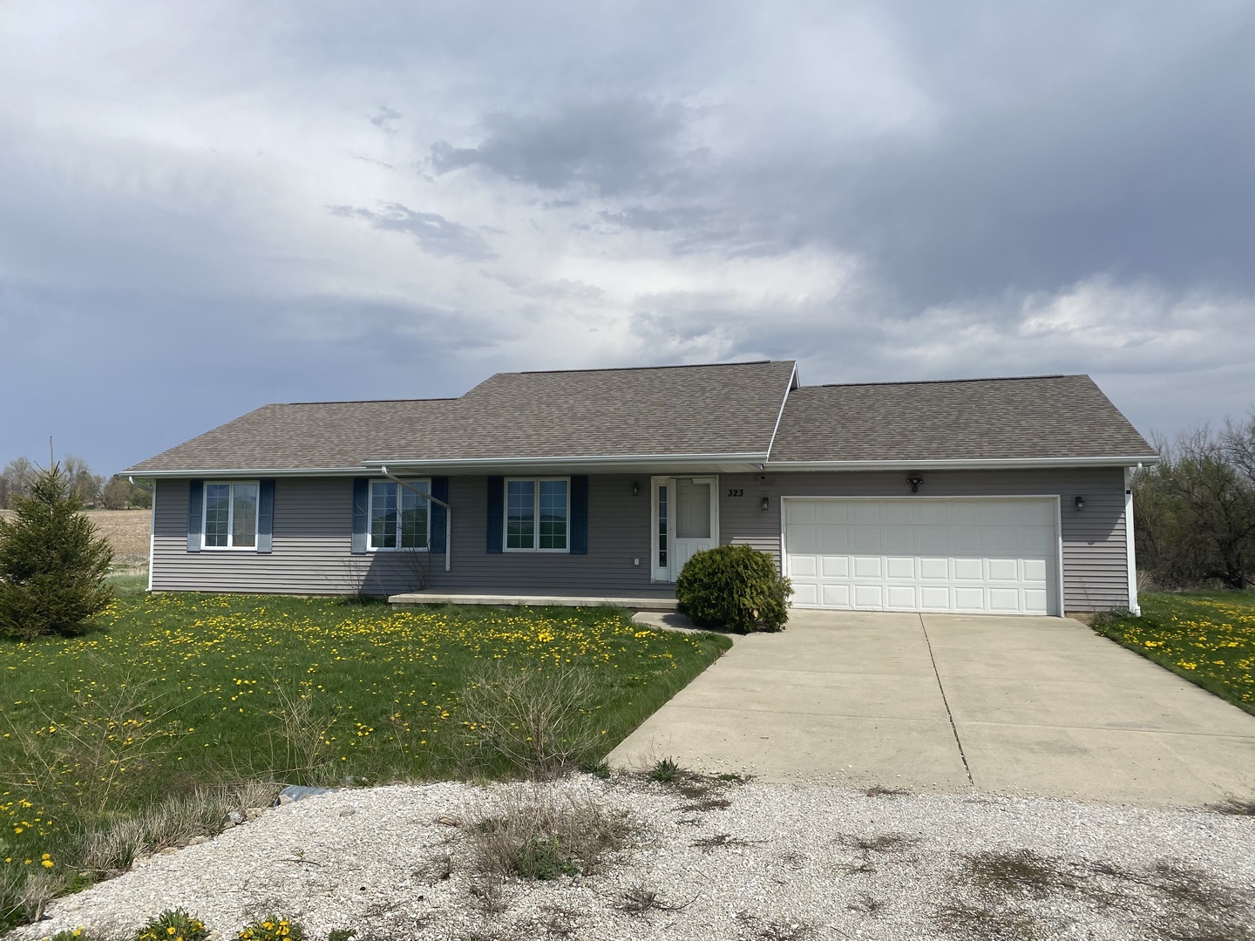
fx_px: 943
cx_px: 628
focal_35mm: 26
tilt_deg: +5.3
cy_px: 470
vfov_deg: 53.1
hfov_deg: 67.3
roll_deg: -0.5
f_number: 1.8
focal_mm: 4.25
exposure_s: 1/5495
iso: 32
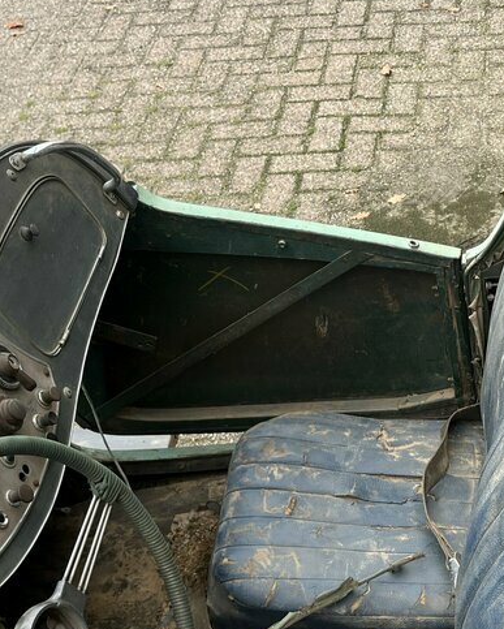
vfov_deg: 29.2
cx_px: 488
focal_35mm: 63
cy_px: 526
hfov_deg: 23.4
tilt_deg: -46.7
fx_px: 1174
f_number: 1.6
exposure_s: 1/228
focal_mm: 5.1
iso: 40
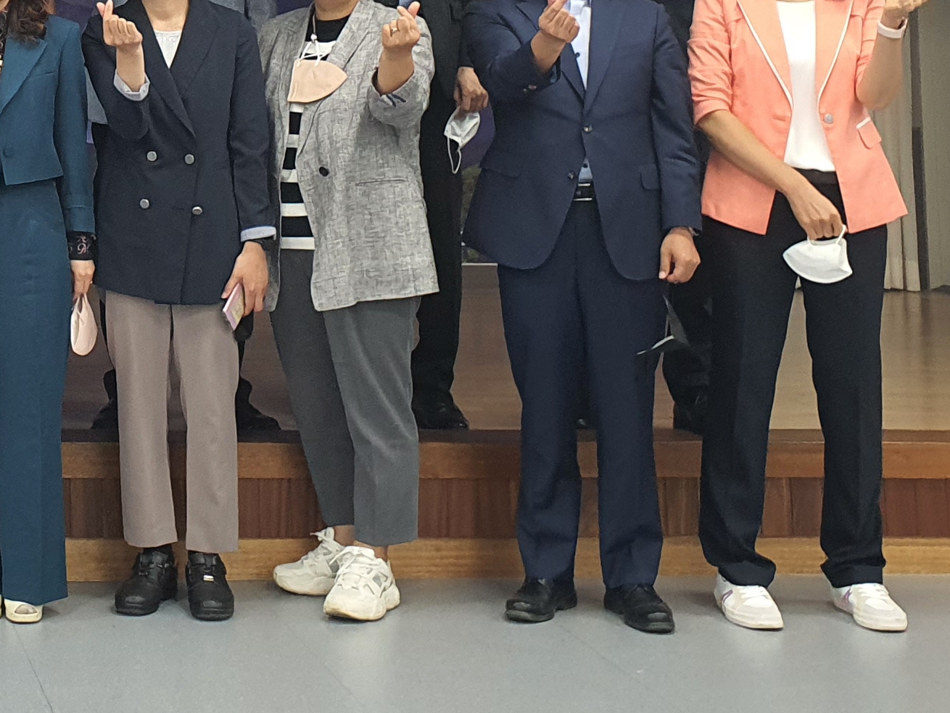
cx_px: -168
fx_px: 2196
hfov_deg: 22.6
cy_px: -199
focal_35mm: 80
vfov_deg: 17.4
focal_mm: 4.3
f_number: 2.4
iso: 160
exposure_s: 1/40
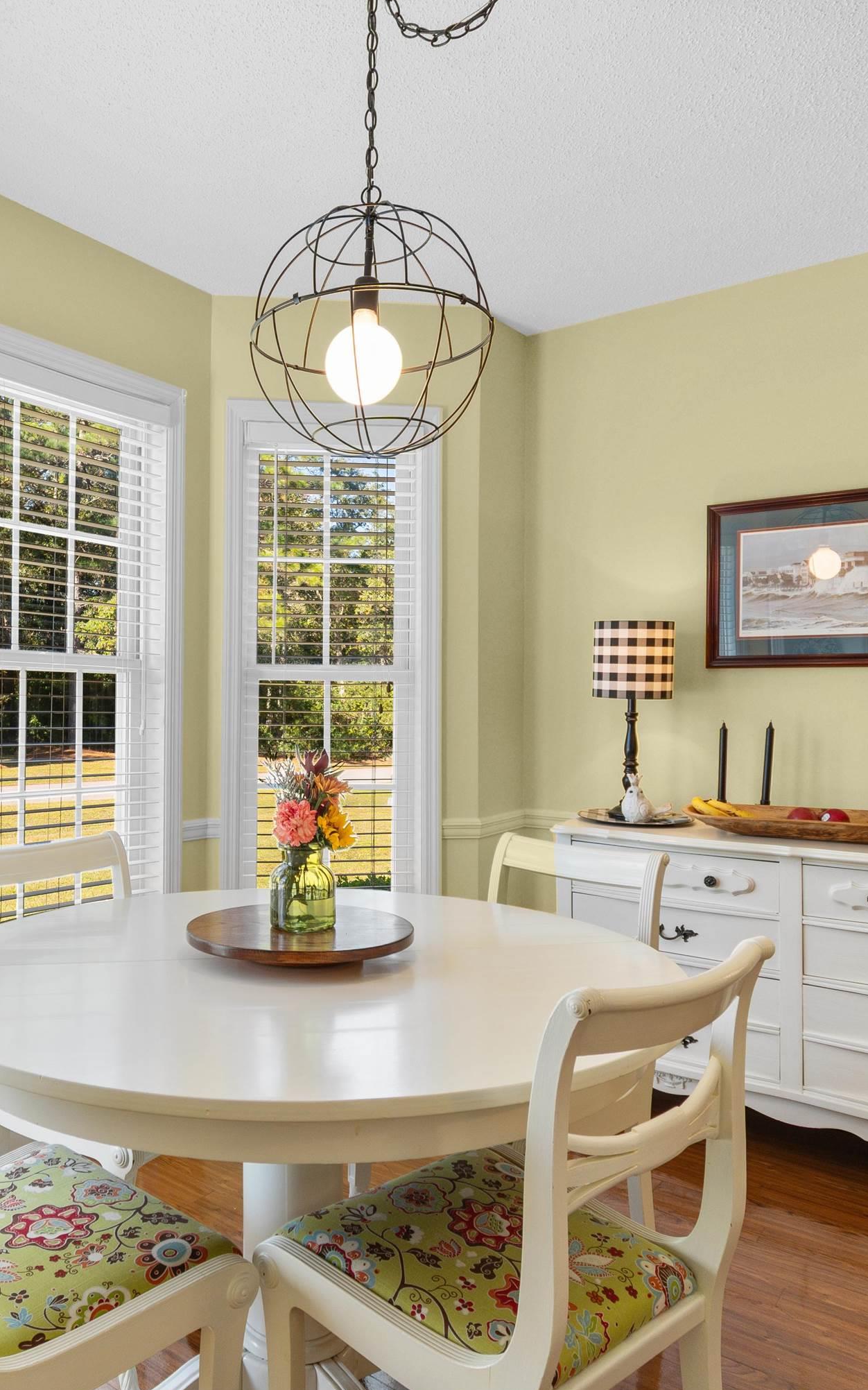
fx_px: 947
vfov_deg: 72.6
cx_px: 266
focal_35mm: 25
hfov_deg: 48.1
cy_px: 700
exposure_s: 1/20
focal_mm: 11
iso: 100
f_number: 4.8
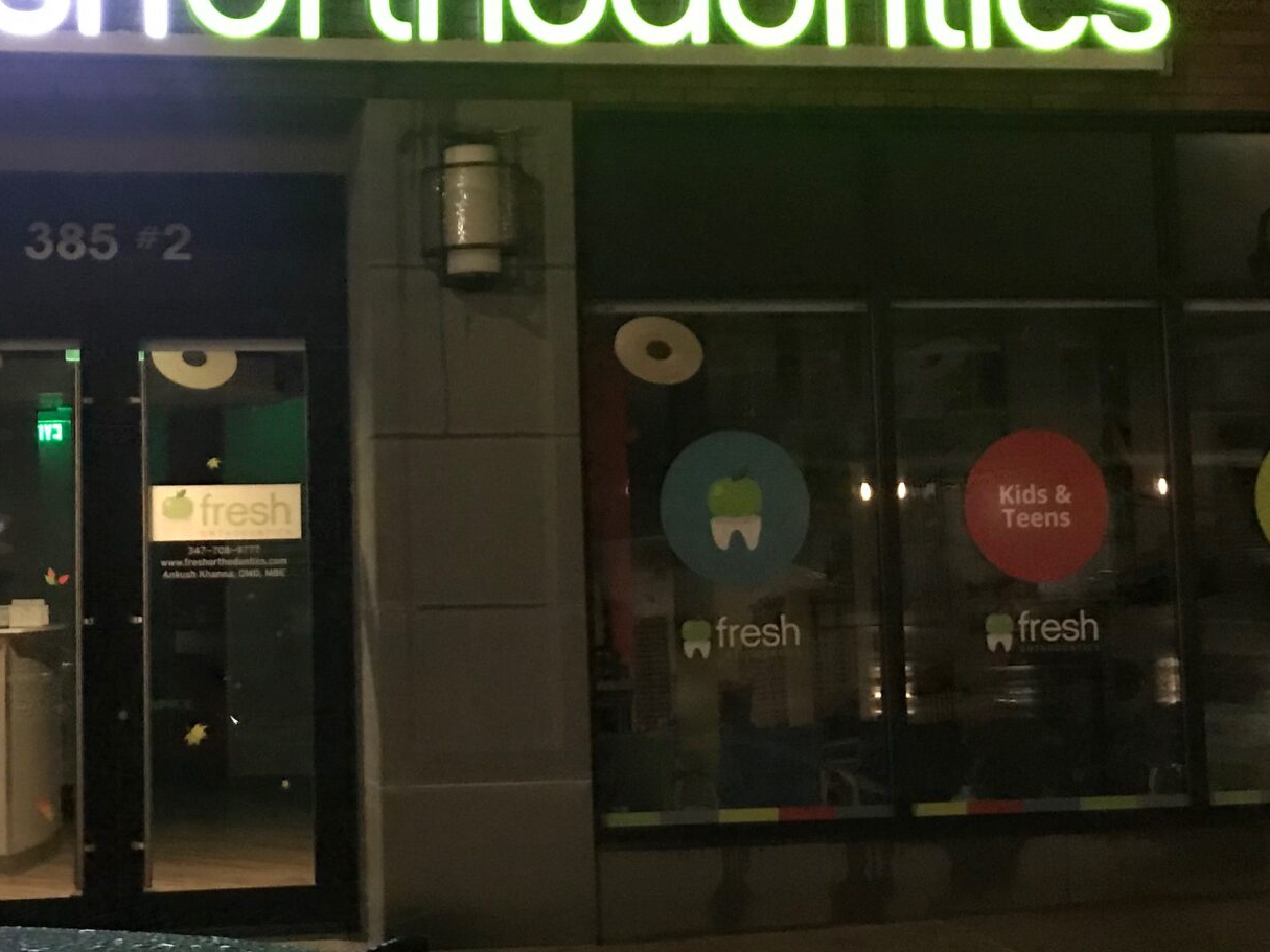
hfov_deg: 32.1
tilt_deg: +5.2
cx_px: 323
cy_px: 384
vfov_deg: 24.8
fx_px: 2164
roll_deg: -0.1
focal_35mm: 59
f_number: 1.8
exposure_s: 1/4
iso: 100
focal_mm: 3.99
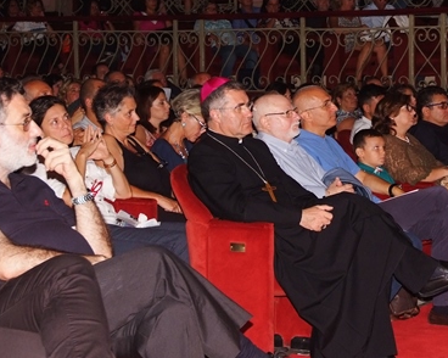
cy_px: 139
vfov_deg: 16.0
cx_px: 325
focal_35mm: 96
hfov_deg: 19.9
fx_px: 1272
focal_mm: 31
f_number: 4
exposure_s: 1/50
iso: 800
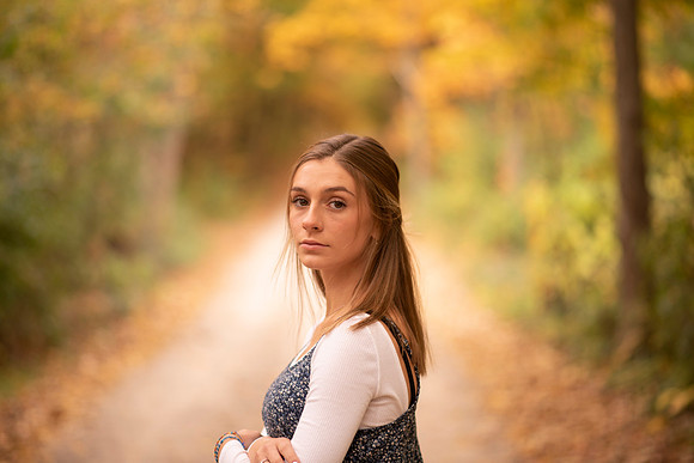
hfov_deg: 23.9
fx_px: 1639
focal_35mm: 85
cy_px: 232
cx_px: 347
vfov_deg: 16.1
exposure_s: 1/400
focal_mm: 85
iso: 100
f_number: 1.8
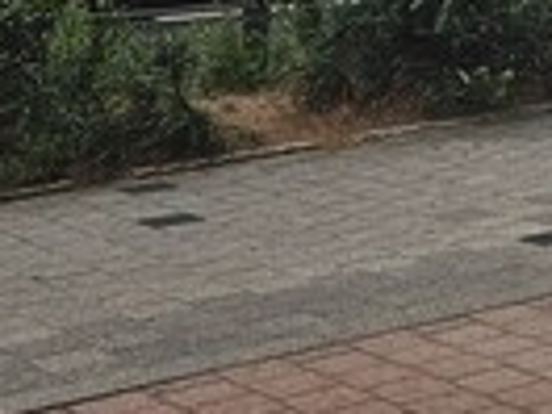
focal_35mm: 122
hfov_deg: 13.8
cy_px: -328
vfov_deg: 11.3
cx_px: 1096
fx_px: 1945
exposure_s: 1/120
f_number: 1.7
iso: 40
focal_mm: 6.3
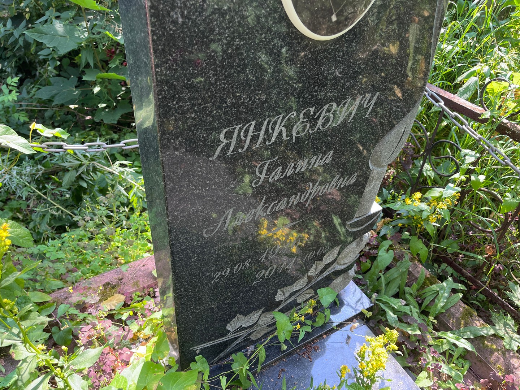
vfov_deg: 53.1
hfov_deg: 67.3
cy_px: 195
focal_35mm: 26
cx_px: 260
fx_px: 391
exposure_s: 1/207
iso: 50
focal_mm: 5.1
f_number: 1.6
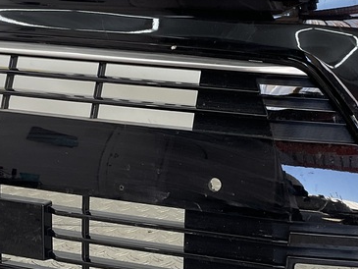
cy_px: 81
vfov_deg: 18.4
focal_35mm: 80
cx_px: 200
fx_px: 828
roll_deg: -2.9
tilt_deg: -8.3
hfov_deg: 24.4
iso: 20
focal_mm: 3
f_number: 1.8
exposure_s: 1/100
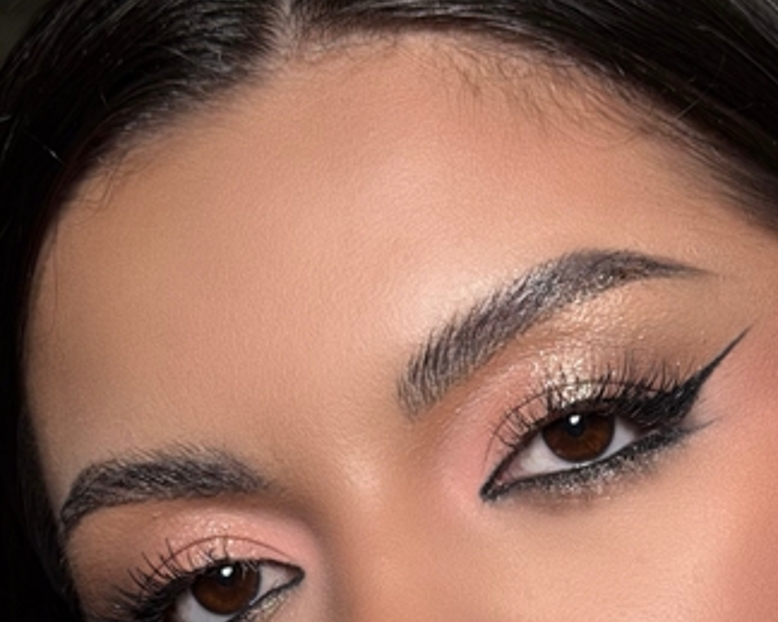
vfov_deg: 11.1
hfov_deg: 14.2
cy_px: 851
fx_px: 3108
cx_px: 581
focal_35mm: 135
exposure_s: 1/297
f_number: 1.78
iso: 64
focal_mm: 6.76
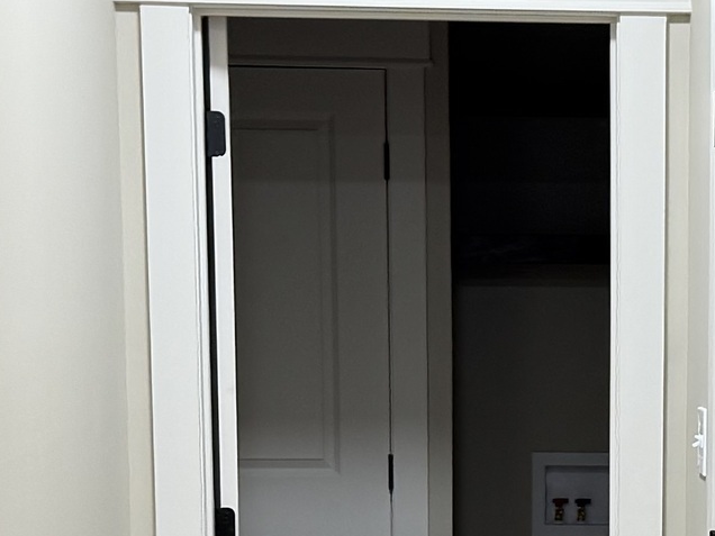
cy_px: 553
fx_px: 2396
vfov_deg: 12.6
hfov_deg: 16.7
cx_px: 648
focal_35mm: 116
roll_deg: -0.3
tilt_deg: -6.5
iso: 125
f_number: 1.78
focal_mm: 6.76
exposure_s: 1/60
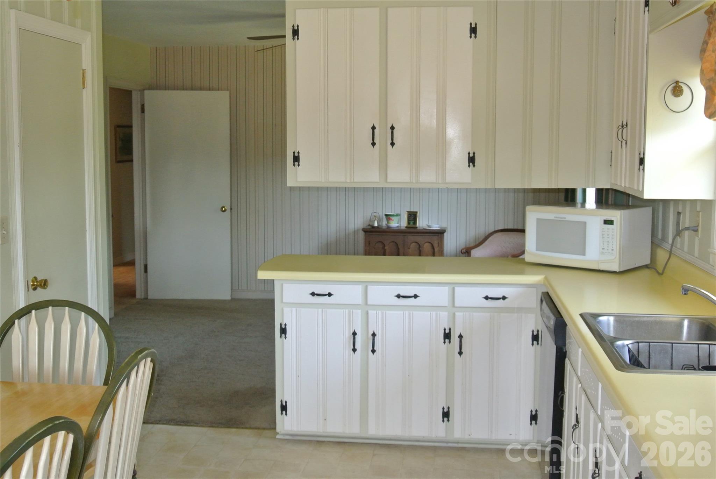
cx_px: 358
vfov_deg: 32.0
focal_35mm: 42
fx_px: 836
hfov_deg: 46.4
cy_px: 240
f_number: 4.2
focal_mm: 15.7
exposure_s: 1/60
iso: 720
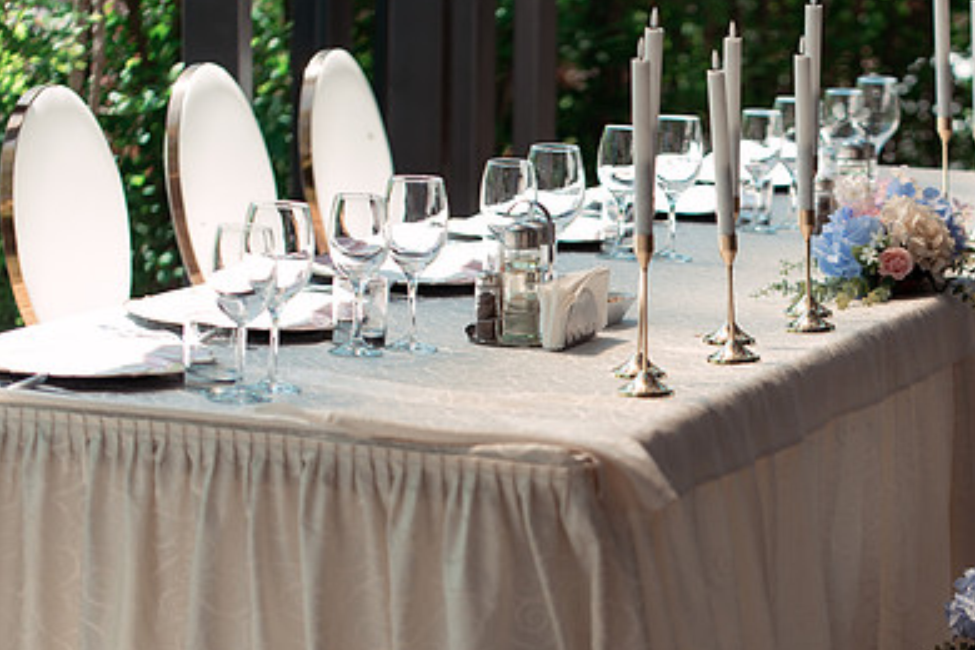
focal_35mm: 134
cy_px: 426
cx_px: 720
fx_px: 3629
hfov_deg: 15.2
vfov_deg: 10.2
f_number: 3.2
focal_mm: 90
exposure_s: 1/640
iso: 200
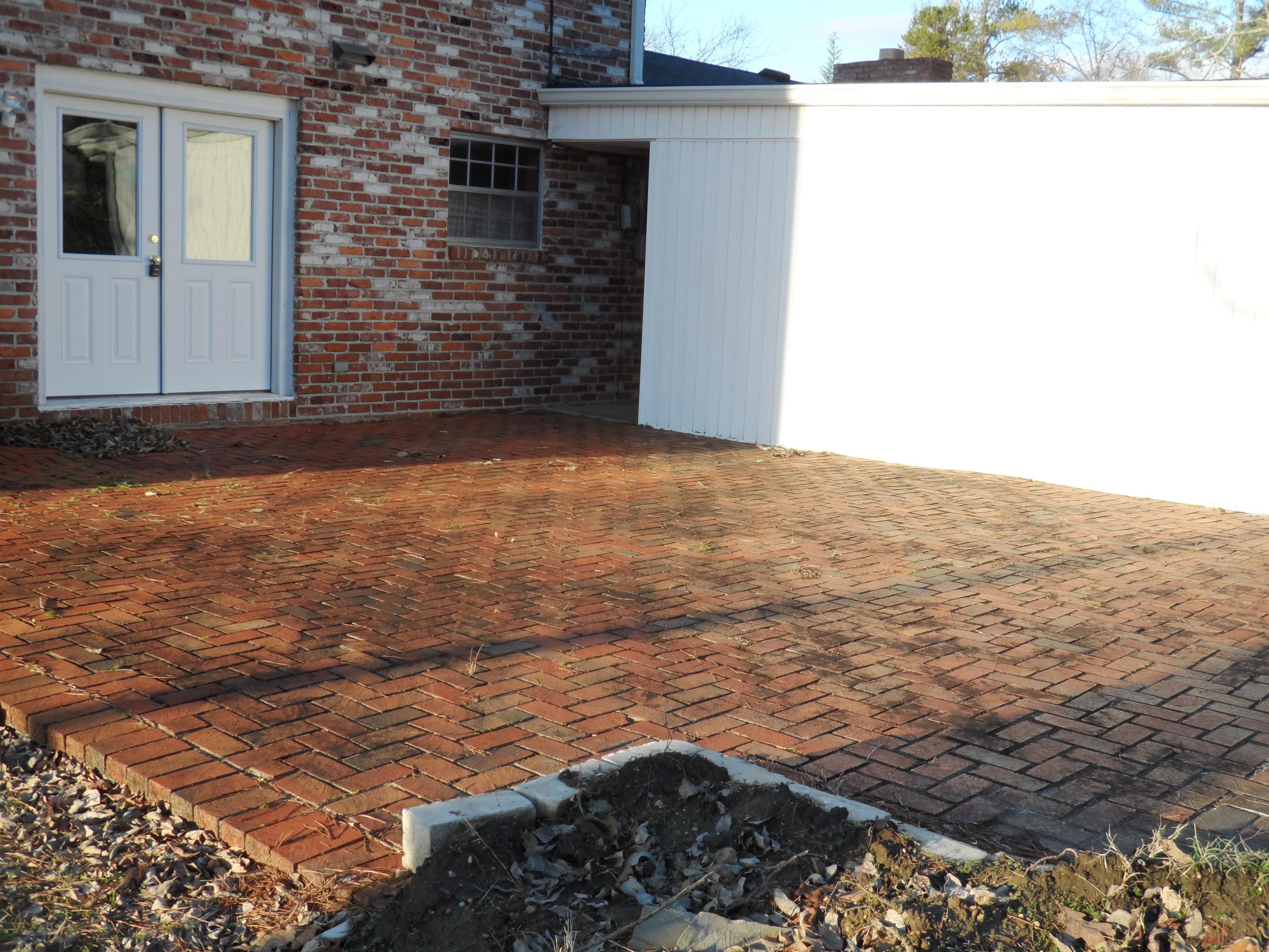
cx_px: 634
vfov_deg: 35.1
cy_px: 476
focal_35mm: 41
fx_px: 1503
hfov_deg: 45.8
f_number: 3.7
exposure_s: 1/180
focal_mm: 6.8
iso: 80
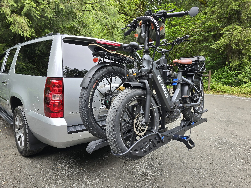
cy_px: 94
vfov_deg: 58.9
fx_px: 167
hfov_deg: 73.9
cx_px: 126
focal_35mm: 23
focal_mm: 6.3
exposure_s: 1/180
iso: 50
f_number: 1.7
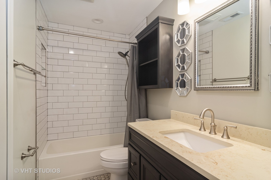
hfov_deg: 90.0
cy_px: 90
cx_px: 136
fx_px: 135
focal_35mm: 18
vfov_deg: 67.4
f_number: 8
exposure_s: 1/6
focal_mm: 12
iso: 200
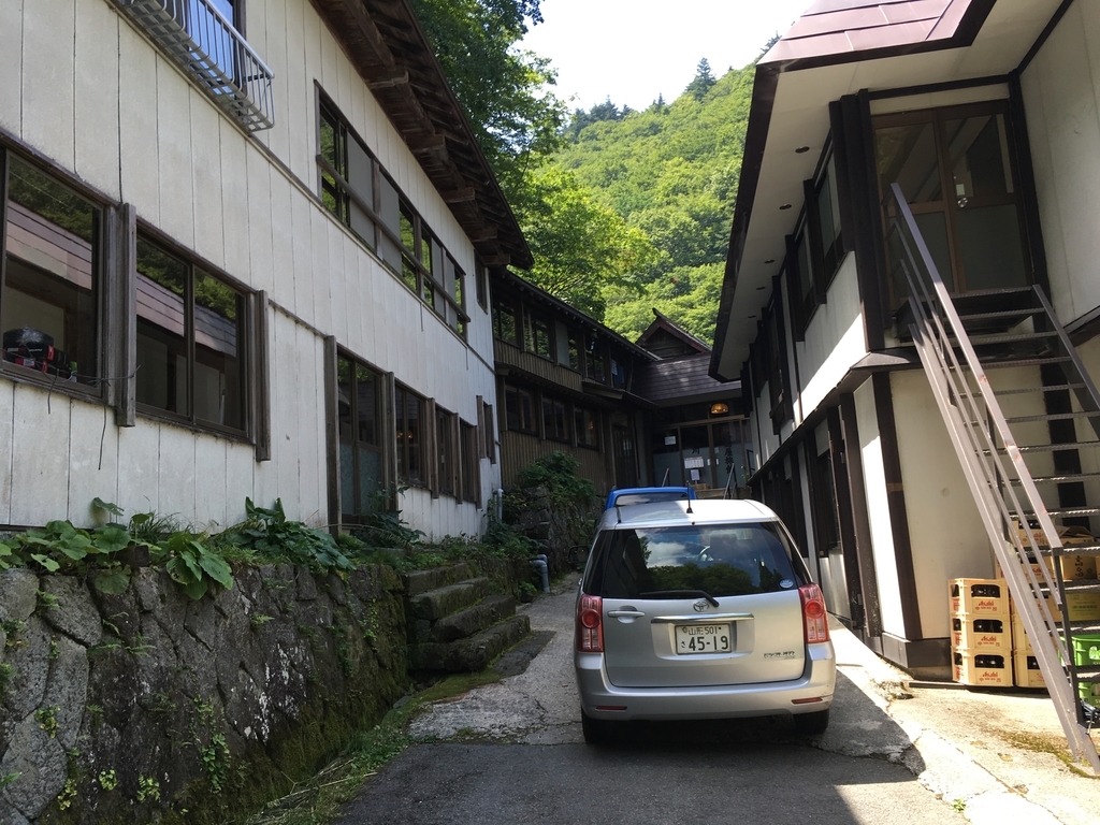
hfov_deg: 61.7
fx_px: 922
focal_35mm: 29
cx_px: 550
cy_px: 412
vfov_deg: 48.2
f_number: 2.2
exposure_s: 1/266
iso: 25
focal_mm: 4.15
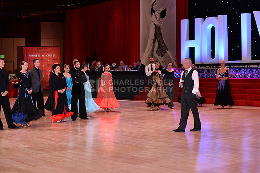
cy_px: 86
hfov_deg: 28.9
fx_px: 505
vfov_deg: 19.4
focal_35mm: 70
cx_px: 130
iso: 1600
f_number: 5
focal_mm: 70
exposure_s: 1/250
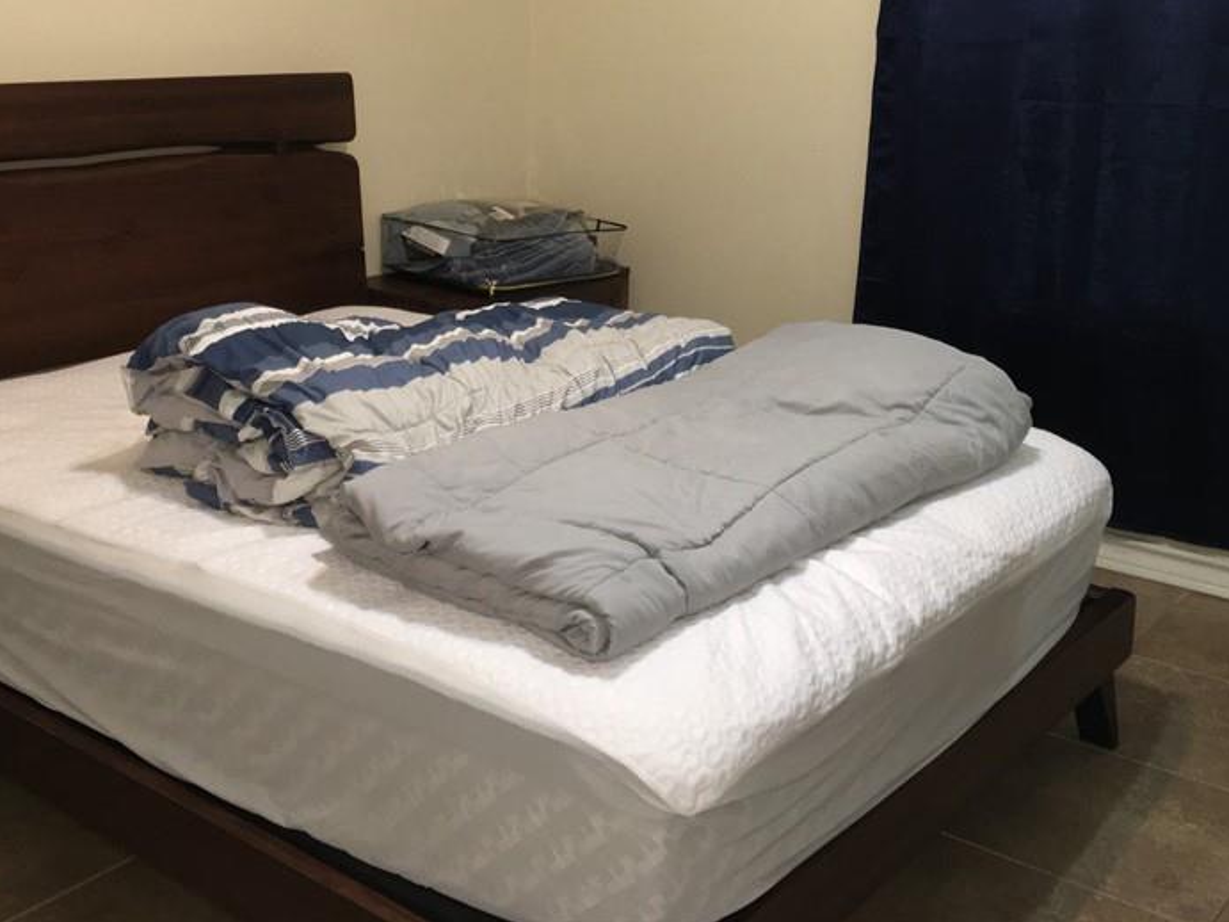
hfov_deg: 43.8
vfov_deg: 33.0
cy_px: 242
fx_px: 1526
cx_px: 553
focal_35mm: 43
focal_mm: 4.15
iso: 64
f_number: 2.2
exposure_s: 1/20
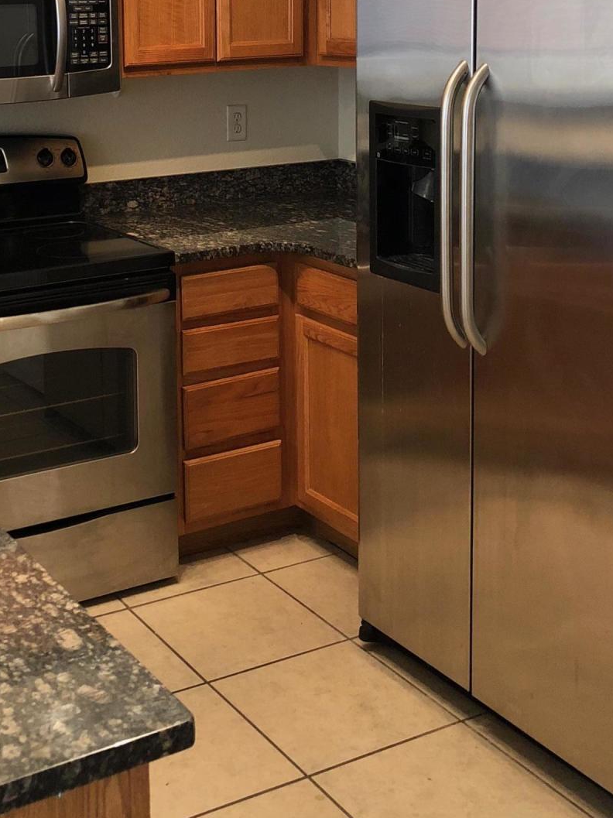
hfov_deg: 27.1
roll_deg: +1.4
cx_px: 145
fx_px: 1252
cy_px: 149
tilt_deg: -7.6
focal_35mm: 53
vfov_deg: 34.9
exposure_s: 1/15
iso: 80
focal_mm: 3.99
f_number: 1.8
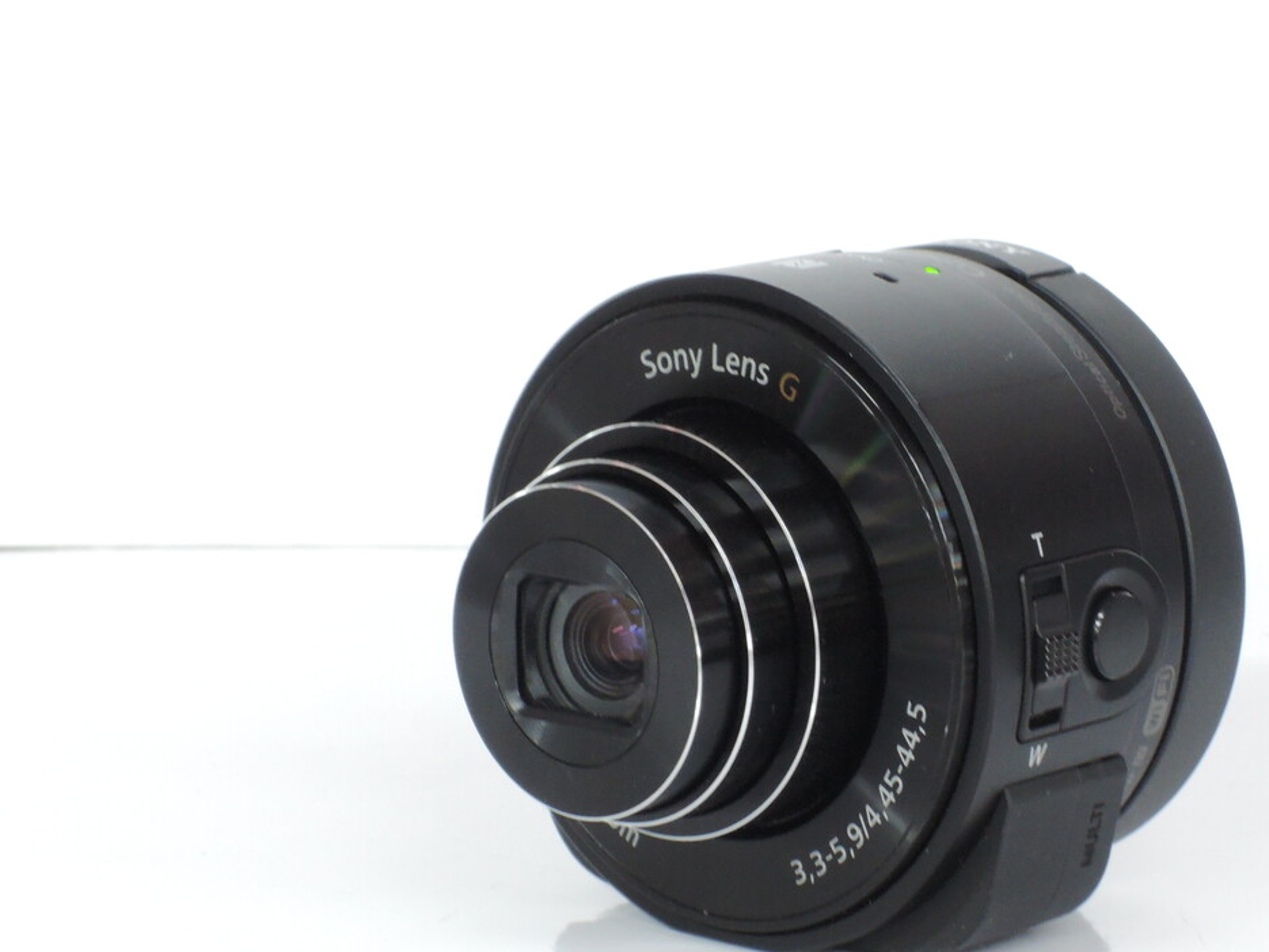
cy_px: 550
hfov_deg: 12.8
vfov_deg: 9.6
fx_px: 5645
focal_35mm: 154
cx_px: 813
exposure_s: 1/15
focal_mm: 25.5
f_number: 8
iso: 800
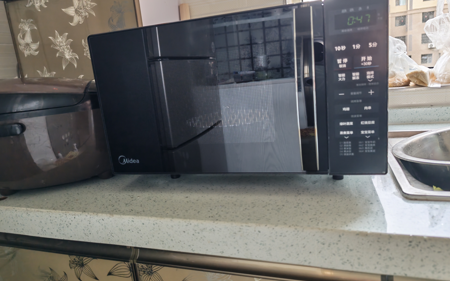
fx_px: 307
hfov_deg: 72.5
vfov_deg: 49.3
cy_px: 138
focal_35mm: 25
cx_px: 221
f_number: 1.6
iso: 160
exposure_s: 1/50
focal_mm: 6.55
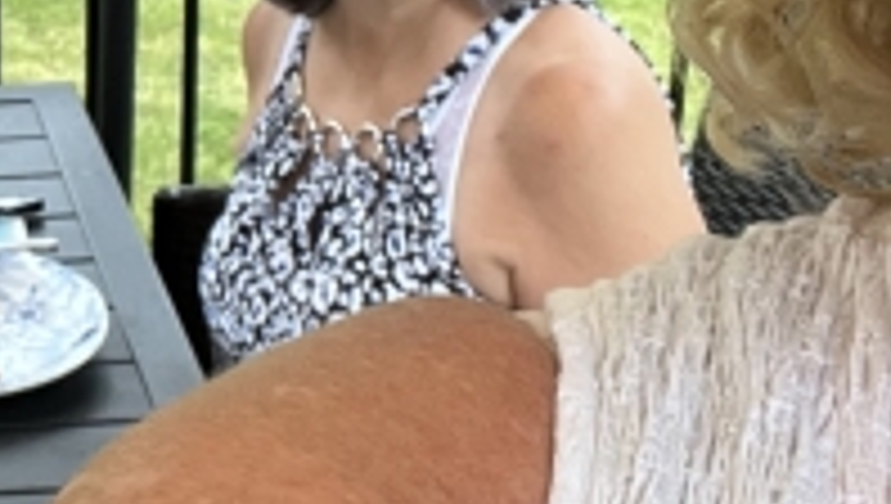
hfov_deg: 19.5
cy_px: 108
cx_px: -270
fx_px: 2389
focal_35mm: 101
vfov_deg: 12.0
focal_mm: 2.71
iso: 64
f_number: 2.2
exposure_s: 1/121
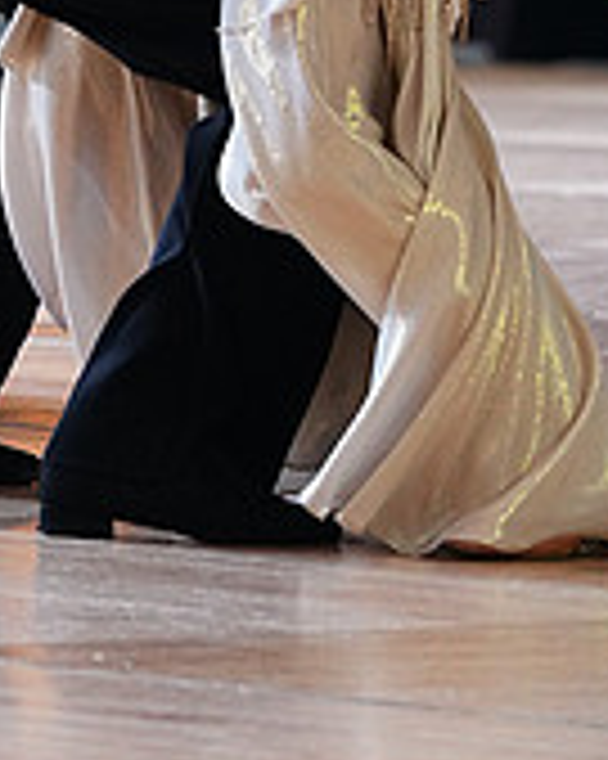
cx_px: 286
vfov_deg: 3.0
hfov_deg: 2.4
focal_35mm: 643
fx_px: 14476
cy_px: -472
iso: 2500
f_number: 4
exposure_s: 1/400
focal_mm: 200
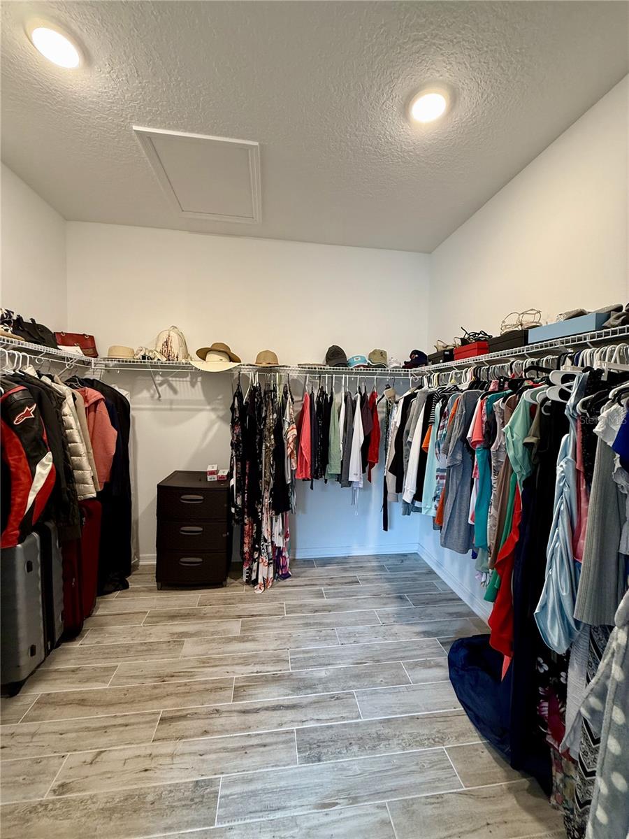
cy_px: 420
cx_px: 314
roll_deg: -1.3
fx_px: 339
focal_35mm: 14
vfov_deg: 102.1
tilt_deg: -2.6
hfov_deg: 85.7
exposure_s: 1/60
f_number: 2.2
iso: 250
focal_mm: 2.22
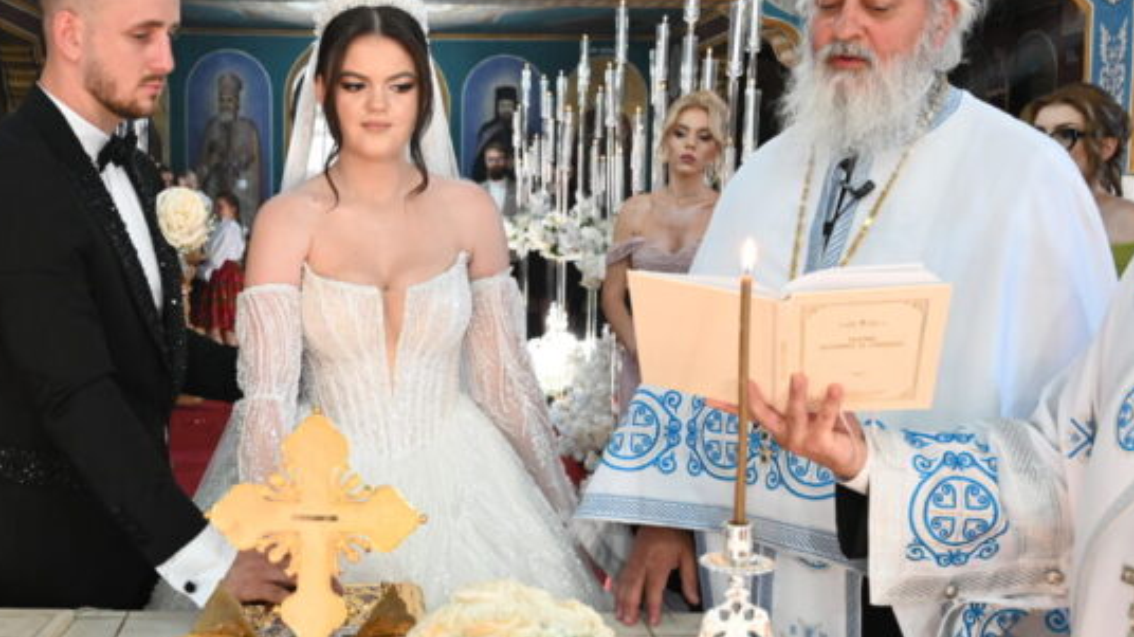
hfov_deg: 44.8
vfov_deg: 26.5
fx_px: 1353
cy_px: 314
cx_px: 374
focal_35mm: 45
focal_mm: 30
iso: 4000
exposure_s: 1/50
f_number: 6.3
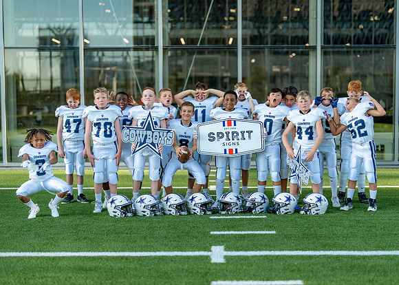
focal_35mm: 60
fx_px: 675
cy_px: 159
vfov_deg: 23.8
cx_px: 210
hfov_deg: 32.9
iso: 100
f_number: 1.2
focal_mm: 50
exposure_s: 1/1600
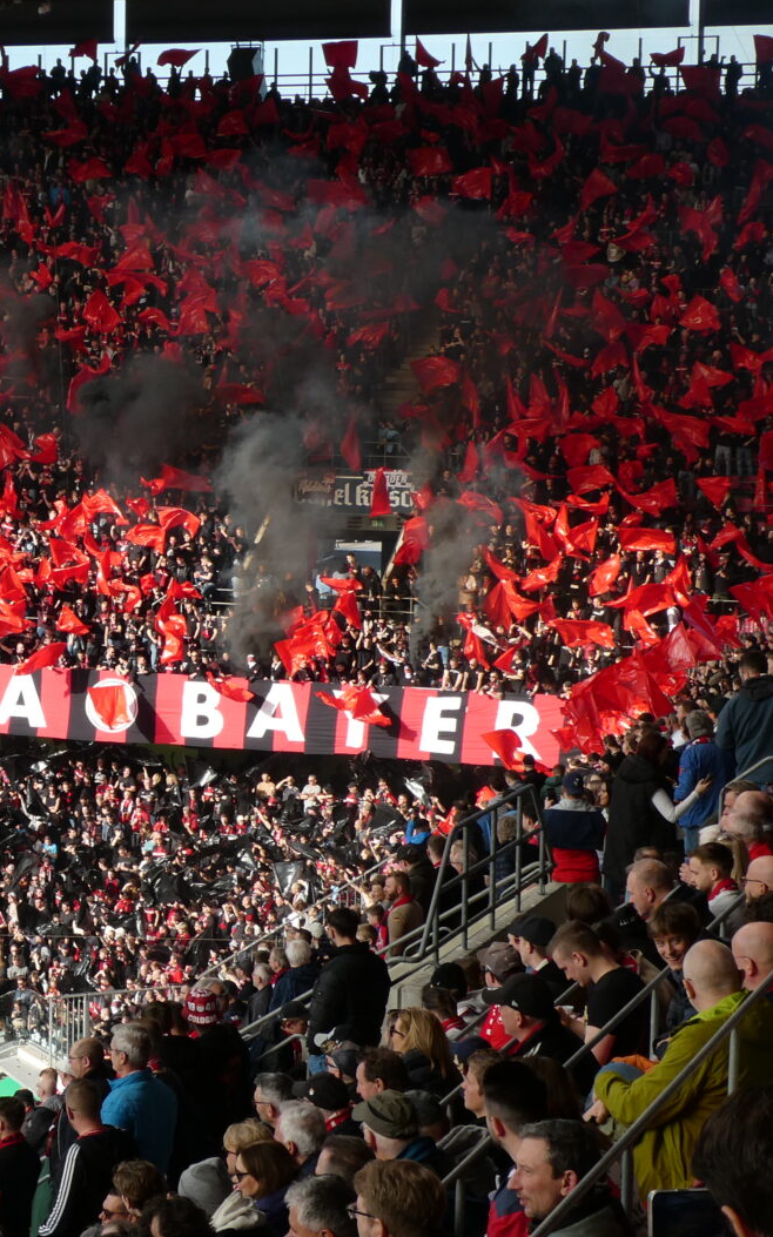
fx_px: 2933
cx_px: 54
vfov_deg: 23.8
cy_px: 672
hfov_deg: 14.8
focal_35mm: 87
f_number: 4.1
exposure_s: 1/250
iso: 80
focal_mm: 9.6
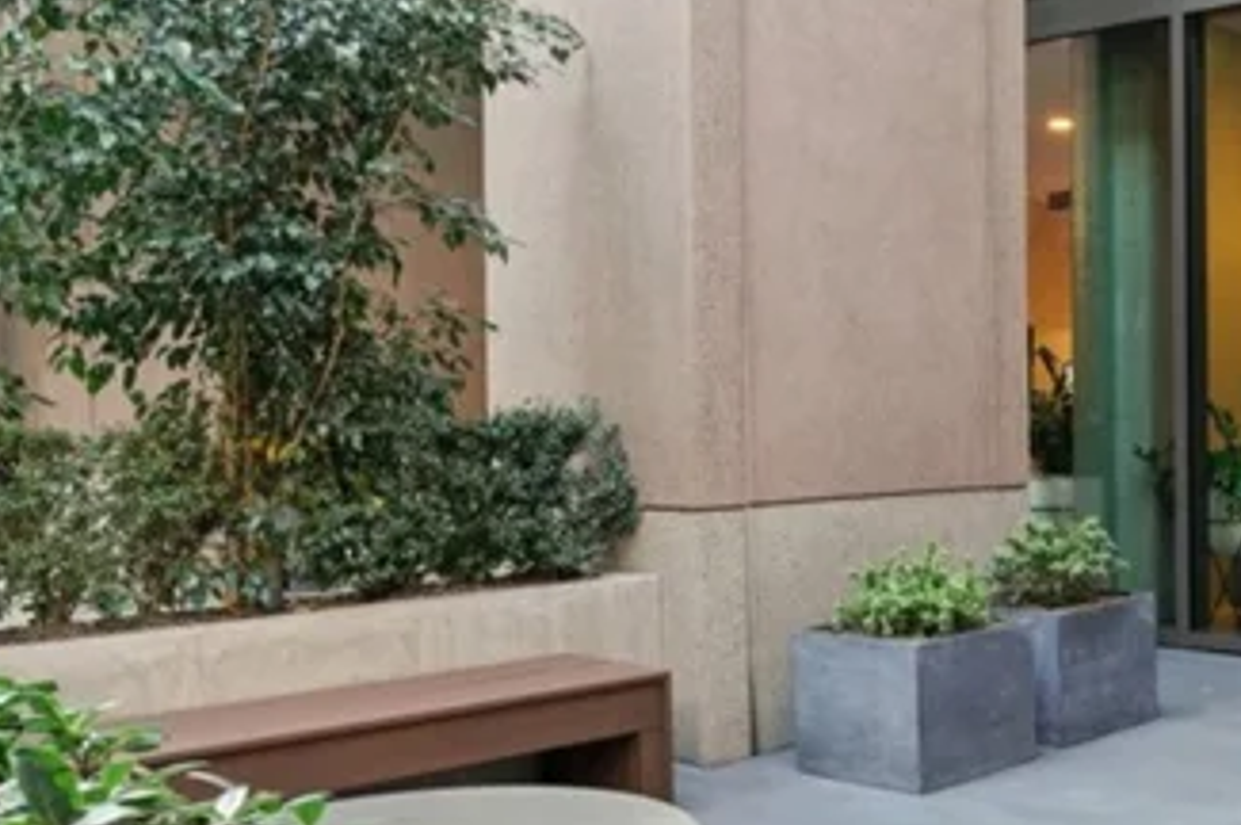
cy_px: 374
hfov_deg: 39.7
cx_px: 1216
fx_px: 1515
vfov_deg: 30.4
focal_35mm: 44
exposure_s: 1/1.25
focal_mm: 17
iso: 400
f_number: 8
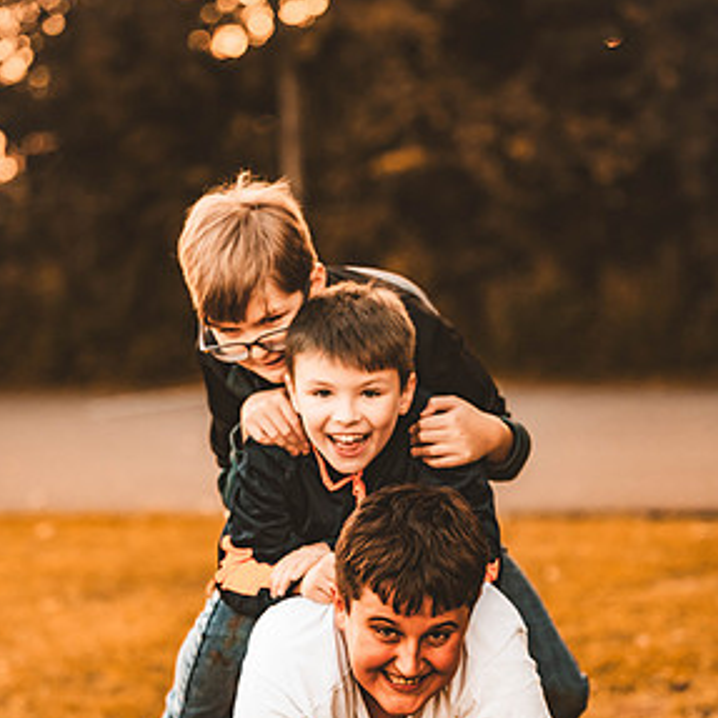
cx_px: 355
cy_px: 498
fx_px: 2816
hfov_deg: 14.5
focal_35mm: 120
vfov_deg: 14.5
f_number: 2.8
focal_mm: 90
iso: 1600
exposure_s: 1/1250
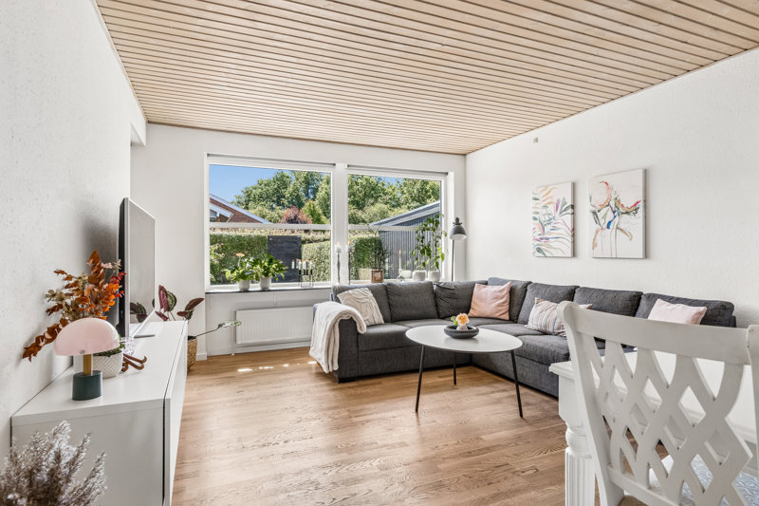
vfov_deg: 59.5
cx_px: 380
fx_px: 443
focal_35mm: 21
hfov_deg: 81.2
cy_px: 253
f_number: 8
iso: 200
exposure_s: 1/25
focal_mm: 14
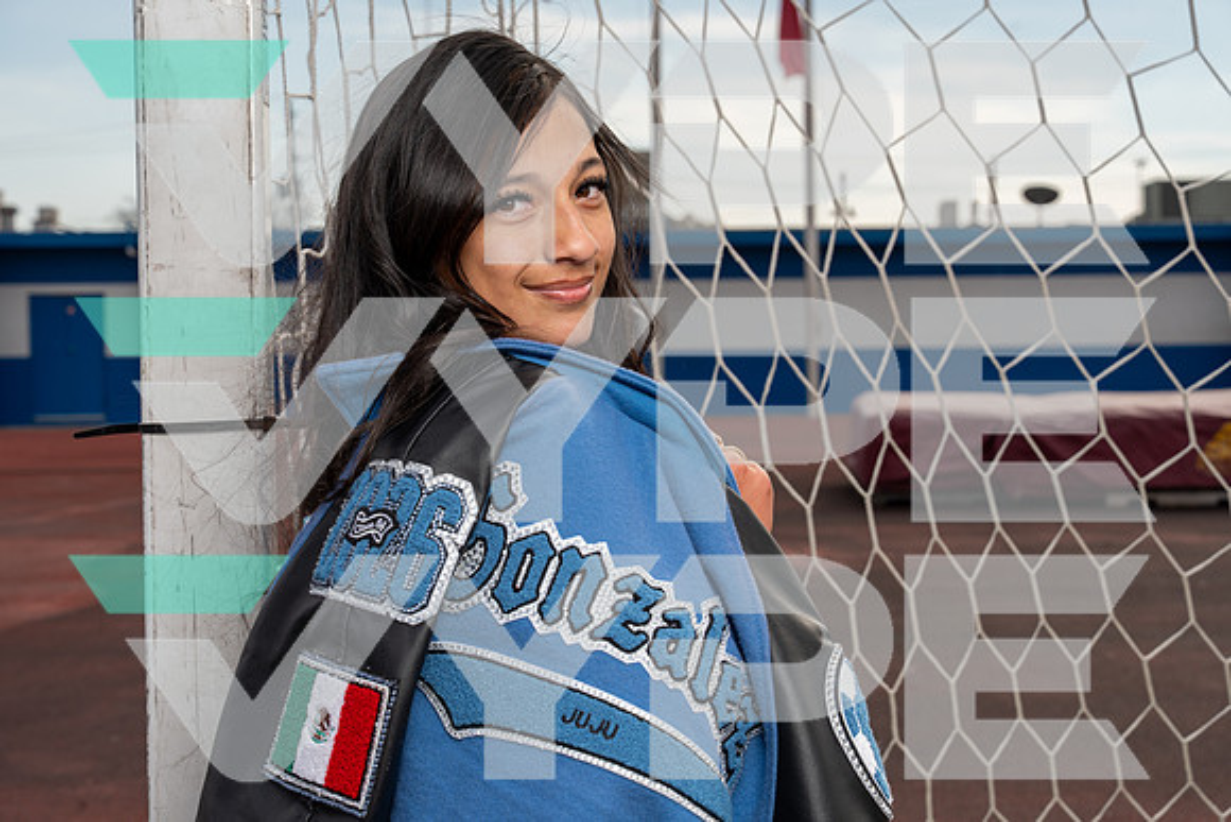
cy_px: 411
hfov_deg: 28.8
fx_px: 2394
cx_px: 616
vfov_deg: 19.5
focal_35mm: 70
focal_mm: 70
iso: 100
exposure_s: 1/200
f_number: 9
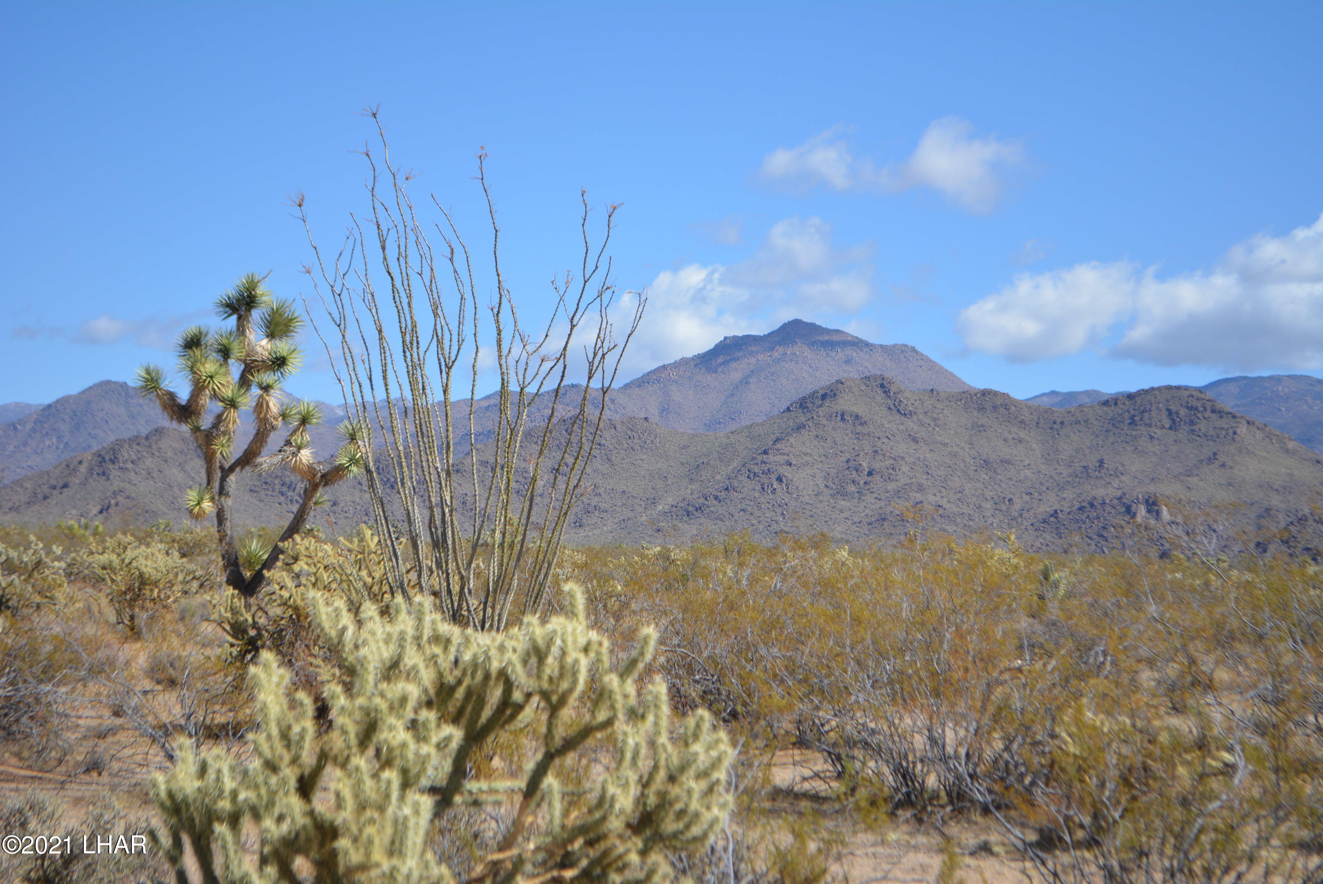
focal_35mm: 82
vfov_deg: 16.6
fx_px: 3034
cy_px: 442
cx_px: 662
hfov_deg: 24.6
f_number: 6.3
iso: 400
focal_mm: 55
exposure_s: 1/1600
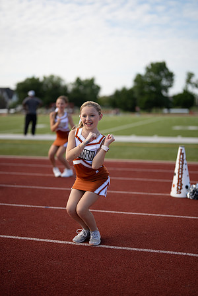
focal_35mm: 50
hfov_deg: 27.0
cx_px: 99
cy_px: 148
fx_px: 412
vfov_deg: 39.6
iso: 200
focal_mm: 50
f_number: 1.2
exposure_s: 1/6400
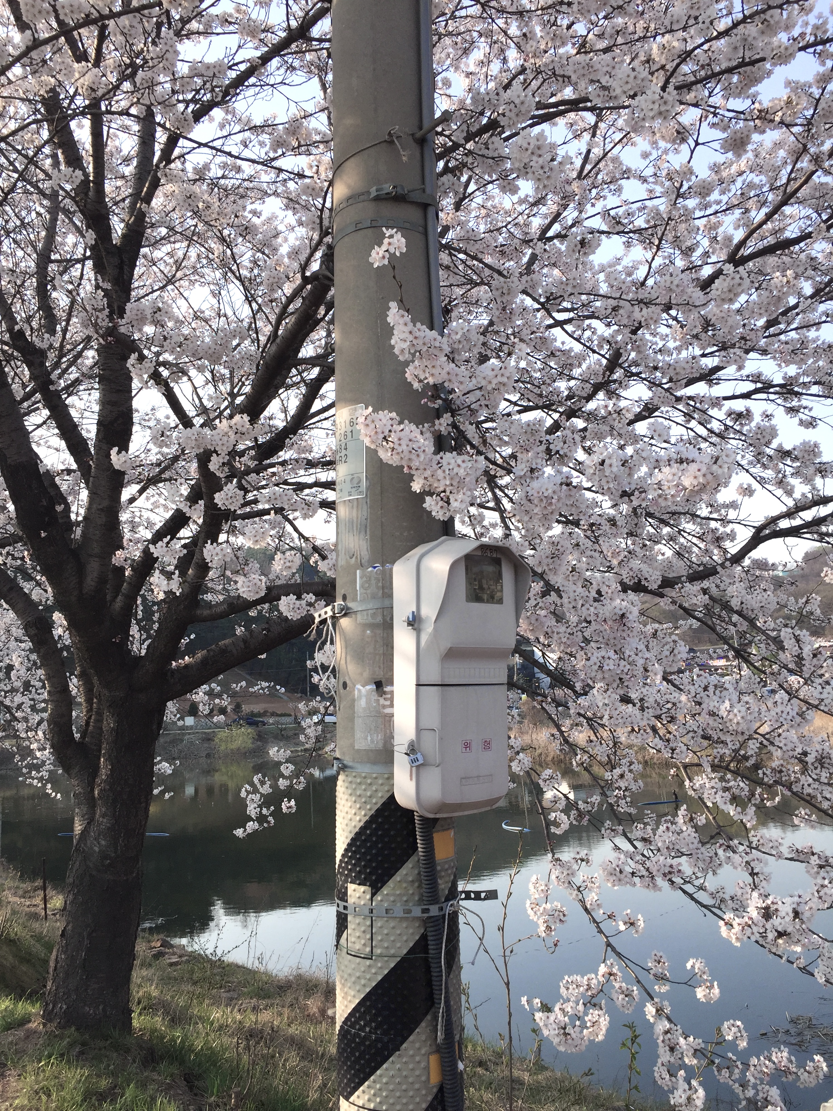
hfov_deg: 48.2
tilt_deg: +7.5
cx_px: 416
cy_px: 556
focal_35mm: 29
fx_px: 930
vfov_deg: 61.7
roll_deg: +1.9
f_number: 2.2
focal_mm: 4.15
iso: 32
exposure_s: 1/1068
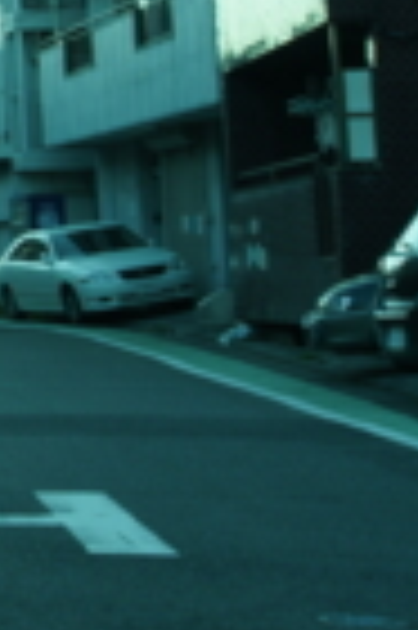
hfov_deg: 9.2
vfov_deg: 17.3
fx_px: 2025
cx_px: -885
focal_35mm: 116
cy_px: 34
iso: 200
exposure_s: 1/60
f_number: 9
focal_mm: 18
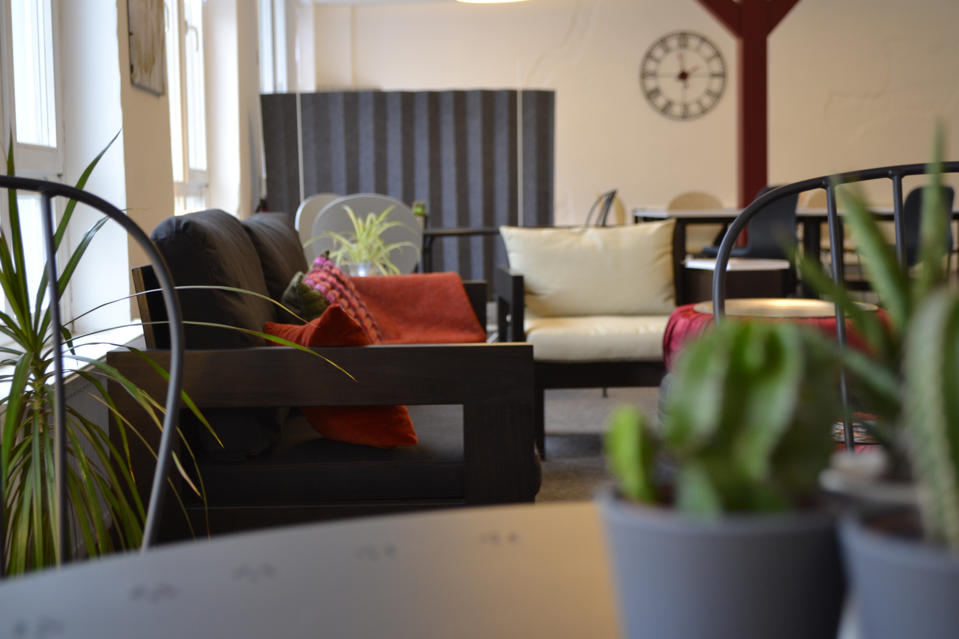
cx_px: 480
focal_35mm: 57
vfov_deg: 23.8
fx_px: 1518
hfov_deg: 35.1
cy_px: 320
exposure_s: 1/15
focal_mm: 38
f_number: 5
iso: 450
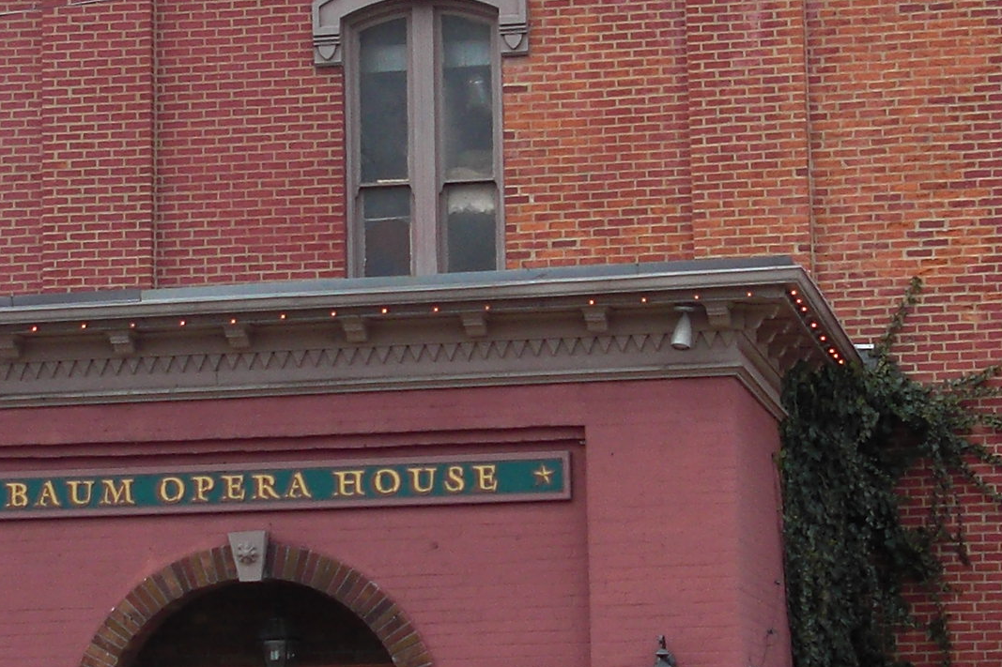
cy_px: 455
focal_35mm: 128
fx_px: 3562
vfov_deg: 10.7
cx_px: 502
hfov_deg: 16.0
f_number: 2.8
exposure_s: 1/320
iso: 50
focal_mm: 6.3
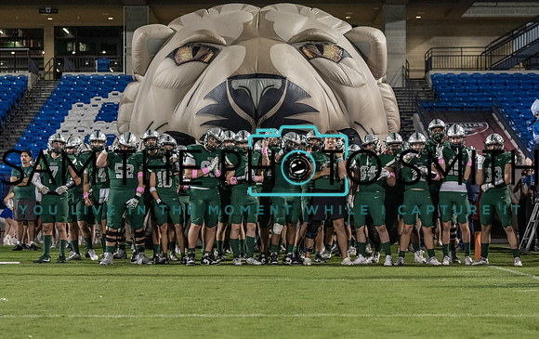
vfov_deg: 15.3
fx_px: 1262
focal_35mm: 86
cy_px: 192
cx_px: 282
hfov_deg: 24.1
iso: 4000
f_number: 3.2
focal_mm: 70
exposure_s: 1/1250
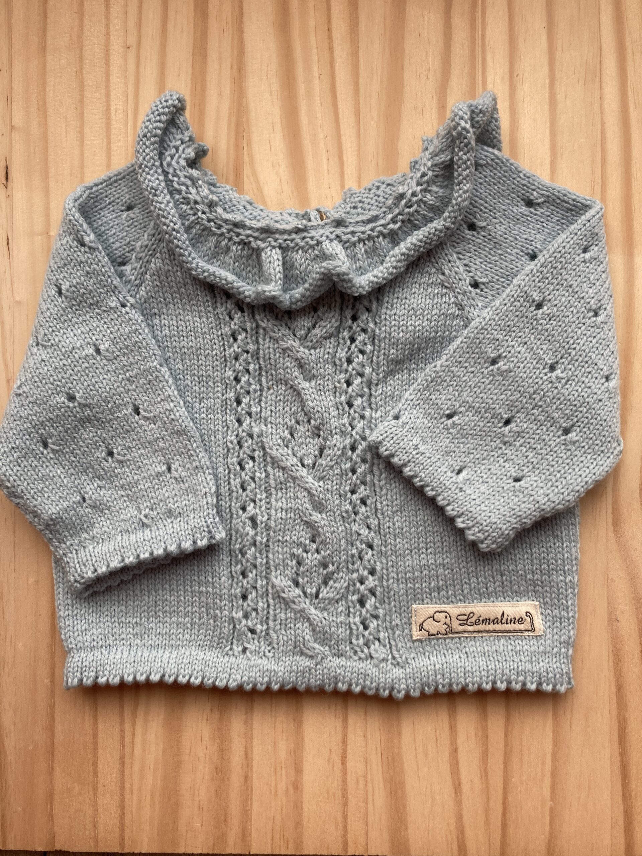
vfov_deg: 63.4
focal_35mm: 28
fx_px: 692
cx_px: 321
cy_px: 428
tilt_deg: -87.7
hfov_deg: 49.7
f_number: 1.8
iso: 50
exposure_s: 1/121
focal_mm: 3.99
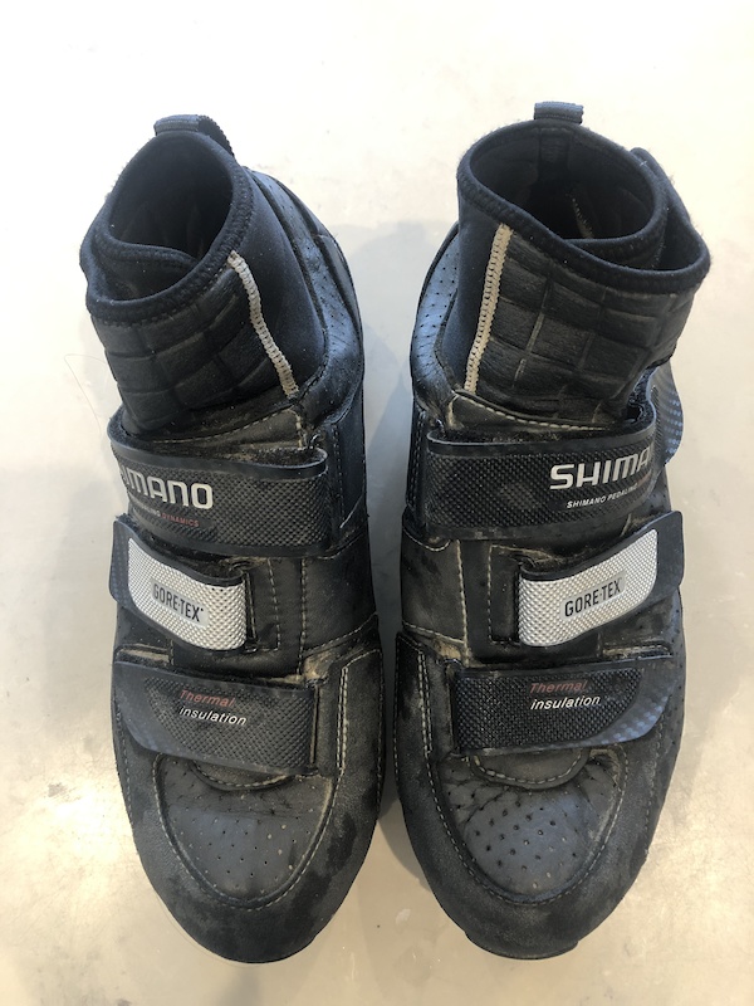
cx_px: 377
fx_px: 813
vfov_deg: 63.4
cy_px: 503
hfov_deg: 49.7
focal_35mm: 28
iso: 50
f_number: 1.8
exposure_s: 1/15
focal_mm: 3.99
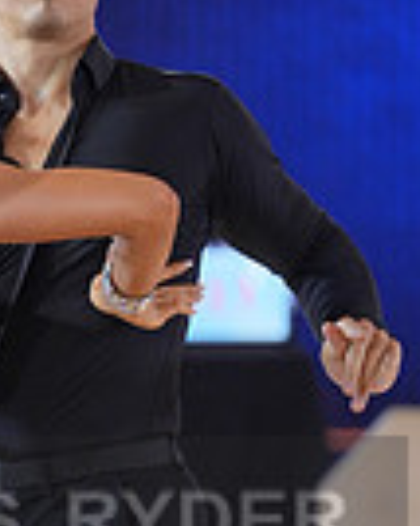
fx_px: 9489
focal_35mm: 610
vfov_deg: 3.2
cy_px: 569
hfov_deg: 2.5
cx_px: -131
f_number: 2
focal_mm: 150
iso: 800
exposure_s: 1/500
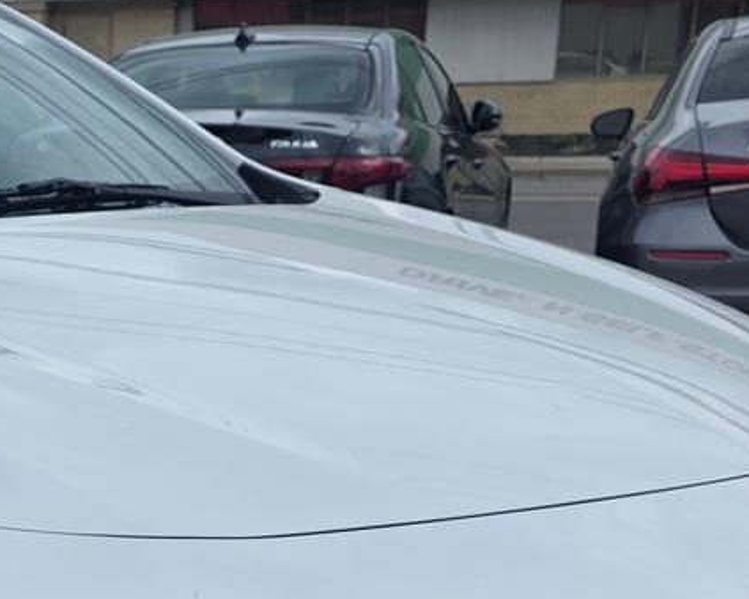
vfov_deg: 21.2
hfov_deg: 26.5
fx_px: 1507
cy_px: 673
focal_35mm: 68
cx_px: 7
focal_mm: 6.3
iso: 80
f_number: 1.7
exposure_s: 1/5958
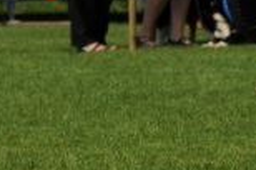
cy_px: 58
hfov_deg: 2.6
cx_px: 547
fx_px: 5627
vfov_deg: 1.7
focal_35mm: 793
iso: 200
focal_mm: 102
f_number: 6.3
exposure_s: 1/1250
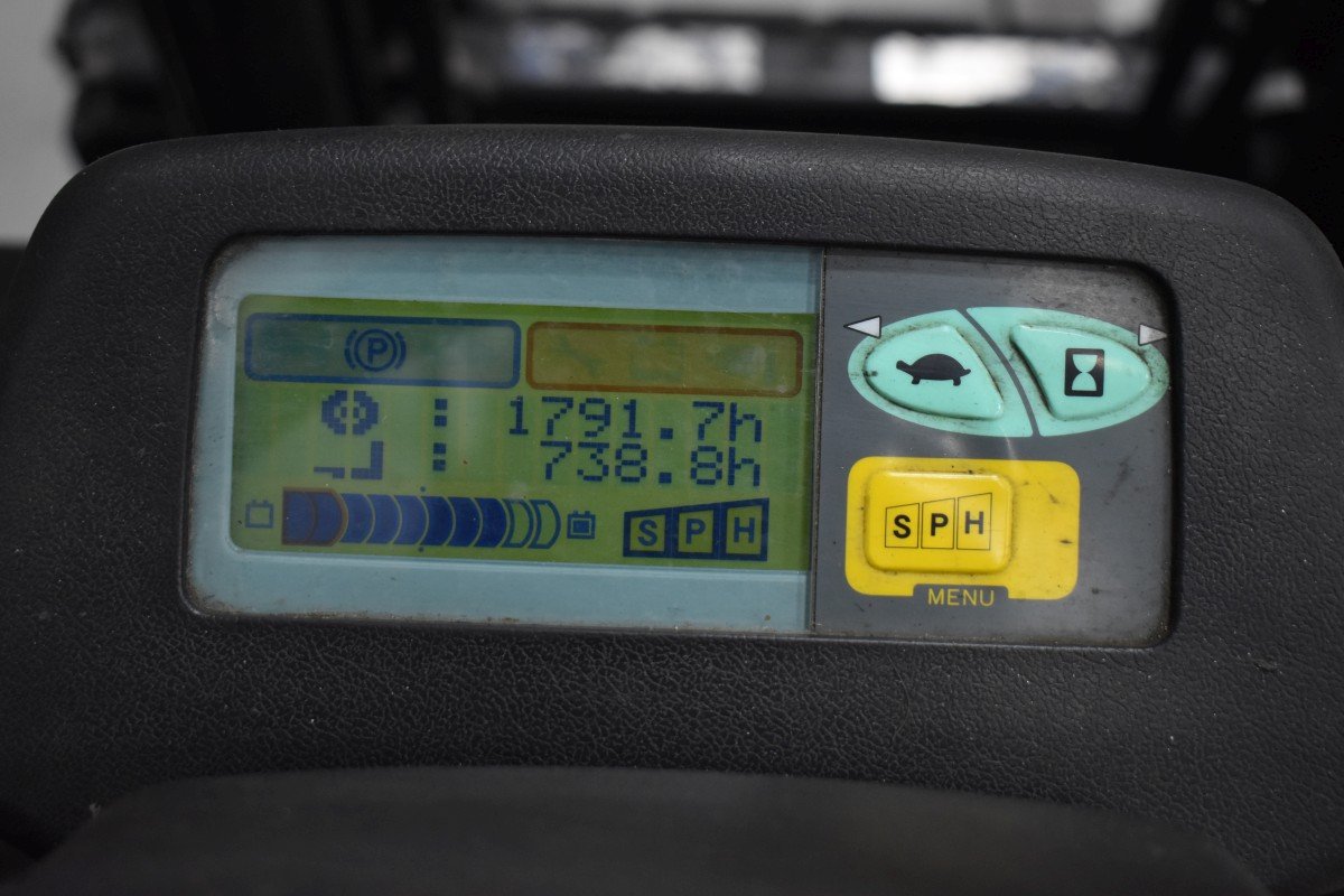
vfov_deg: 26.5
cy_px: 448
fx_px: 1904
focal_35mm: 51
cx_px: 672
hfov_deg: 38.9
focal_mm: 34
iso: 1100
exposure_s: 1/60
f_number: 4.5
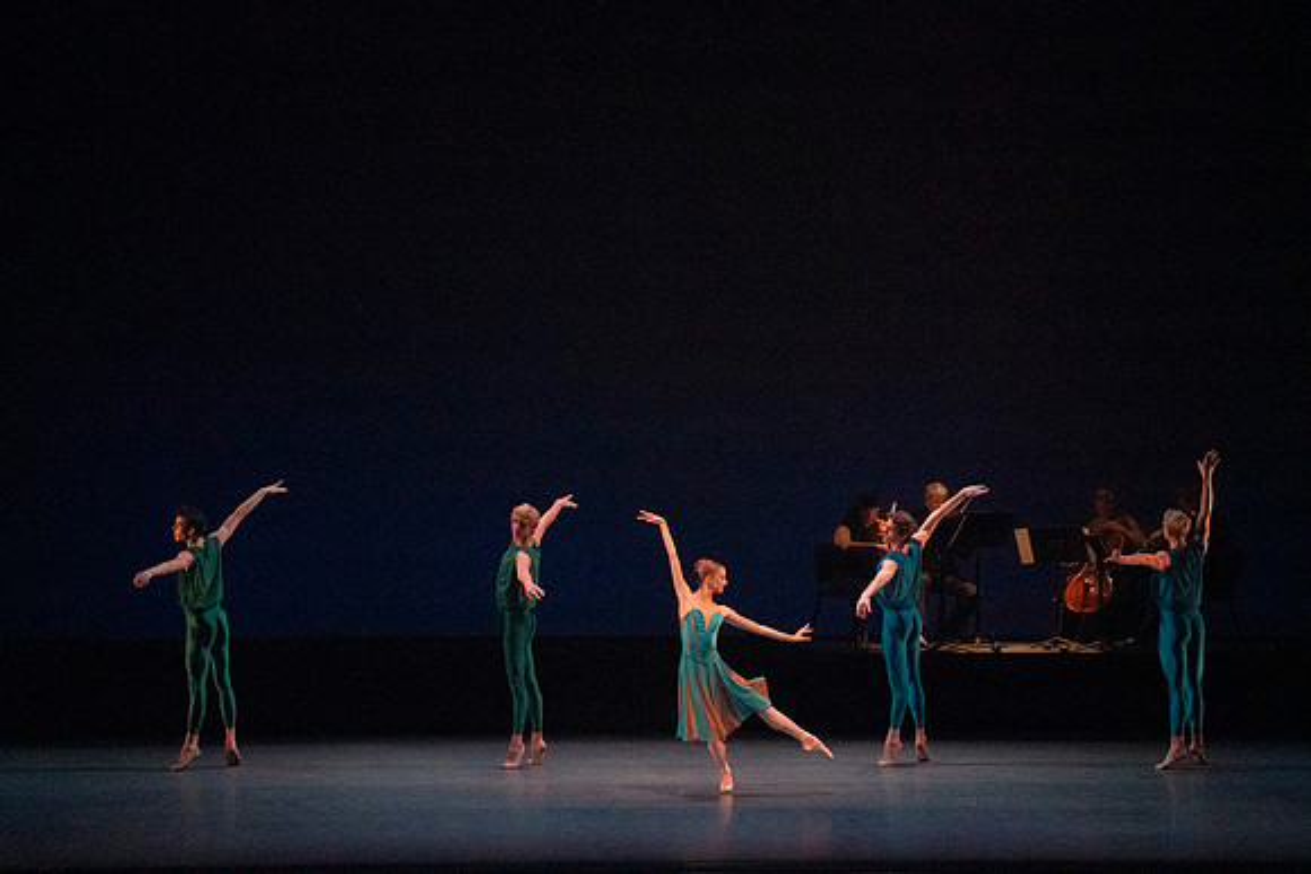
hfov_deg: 13.2
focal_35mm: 156
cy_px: 437
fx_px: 5682
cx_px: 656
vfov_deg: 8.8
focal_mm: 156
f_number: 8
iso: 25600
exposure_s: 1/400
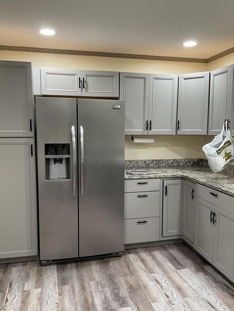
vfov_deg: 58.3
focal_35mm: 31
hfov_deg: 45.5
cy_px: 157
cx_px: 116
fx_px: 279
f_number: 1.8
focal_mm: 3
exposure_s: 1/60
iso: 100
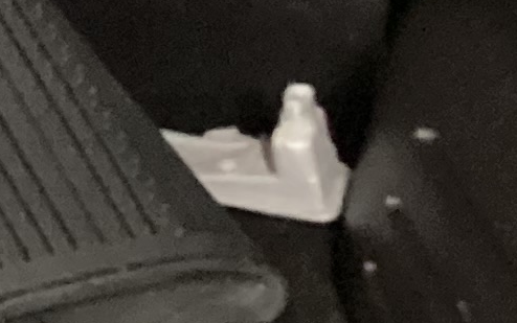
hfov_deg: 8.8
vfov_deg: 6.0
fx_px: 3058
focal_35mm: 217
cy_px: -106
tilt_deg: -23.9
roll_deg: +2.3
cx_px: -701
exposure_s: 1/15
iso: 800
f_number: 2.4
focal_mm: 3.3
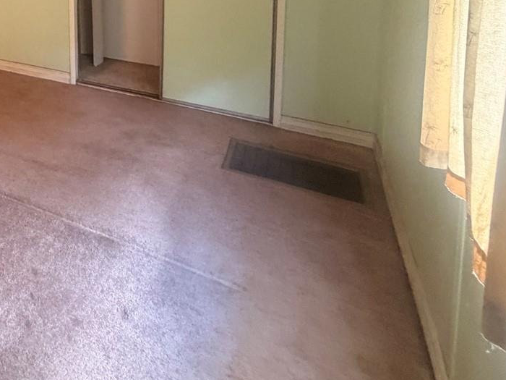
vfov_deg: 36.7
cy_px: -46
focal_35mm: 32
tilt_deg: -6.7
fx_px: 468
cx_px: -27
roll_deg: +2.2
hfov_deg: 45.4
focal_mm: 2.22
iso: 400
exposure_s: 1/60
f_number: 2.2
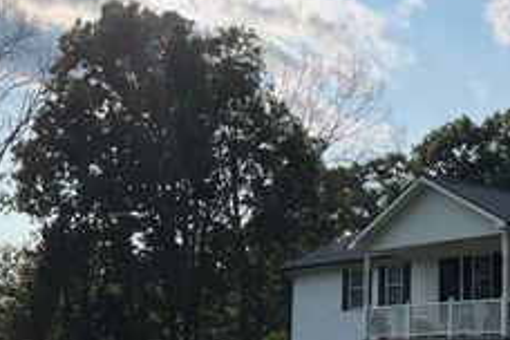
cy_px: 276
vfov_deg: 20.4
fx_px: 935
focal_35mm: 66
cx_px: 503
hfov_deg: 28.7
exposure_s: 1/4405
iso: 25
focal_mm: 3
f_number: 1.8
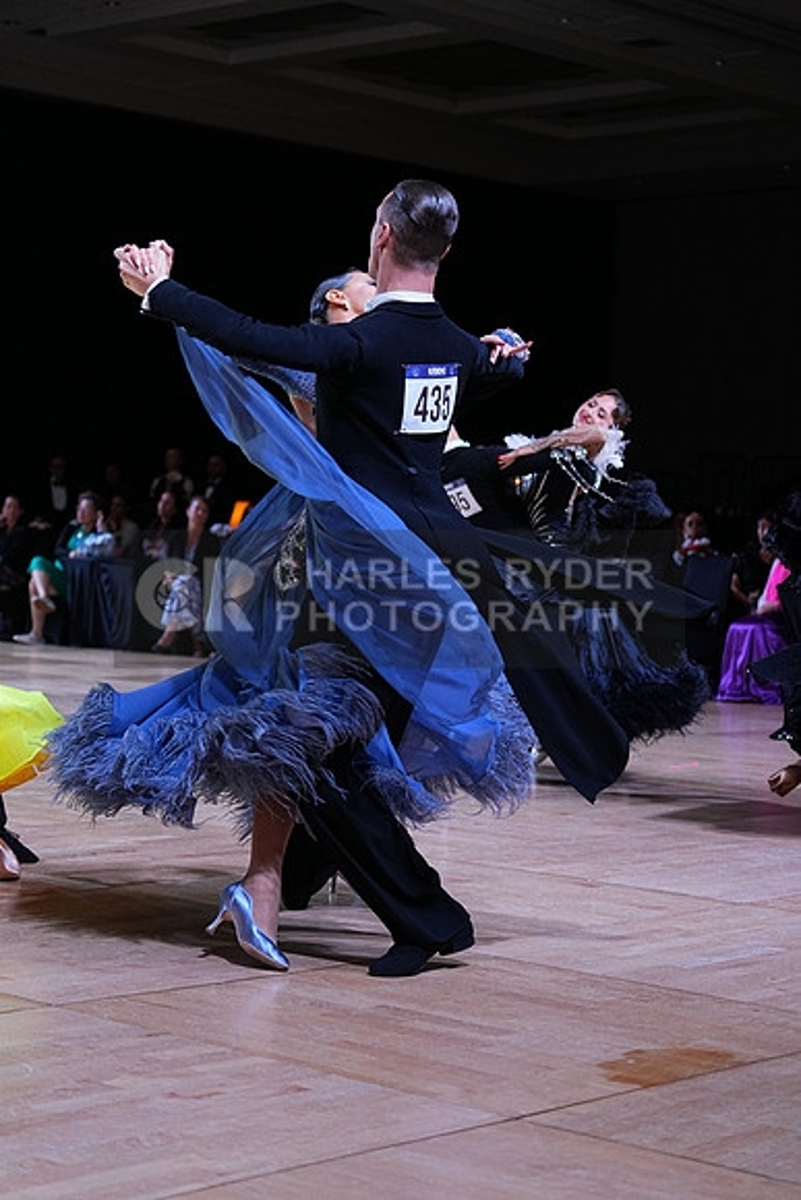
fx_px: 2335
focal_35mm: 70
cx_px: 400
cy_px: 600
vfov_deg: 28.8
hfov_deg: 19.5
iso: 1250
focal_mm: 70
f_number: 4
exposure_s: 1/500
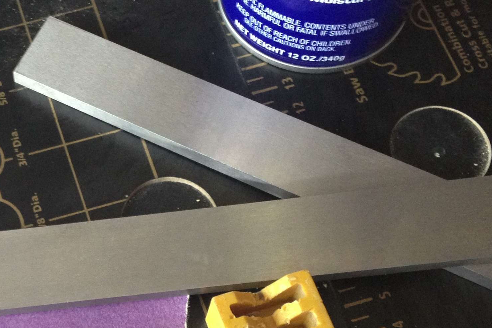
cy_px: 257
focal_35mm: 80
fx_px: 1093
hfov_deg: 24.8
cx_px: 70
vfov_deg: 16.9
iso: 160
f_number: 2.4
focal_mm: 4.28
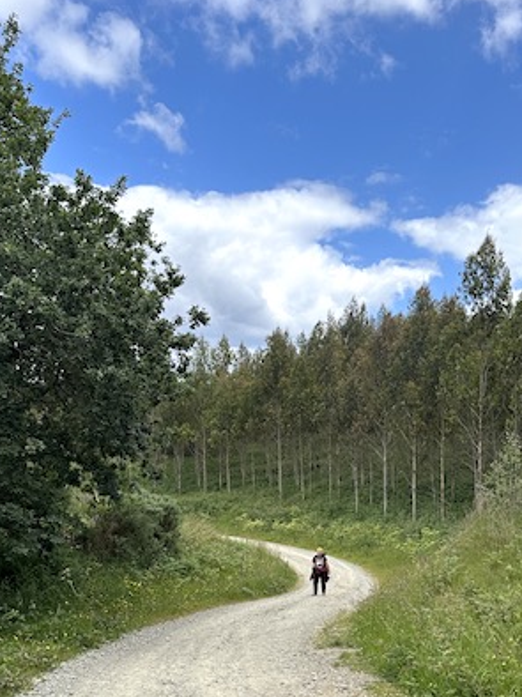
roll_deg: -0.7
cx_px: 267
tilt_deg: -1.8
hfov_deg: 36.8
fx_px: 785
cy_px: 499
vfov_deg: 46.6
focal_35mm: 39
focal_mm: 6.86
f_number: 1.78
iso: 80
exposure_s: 1/2660
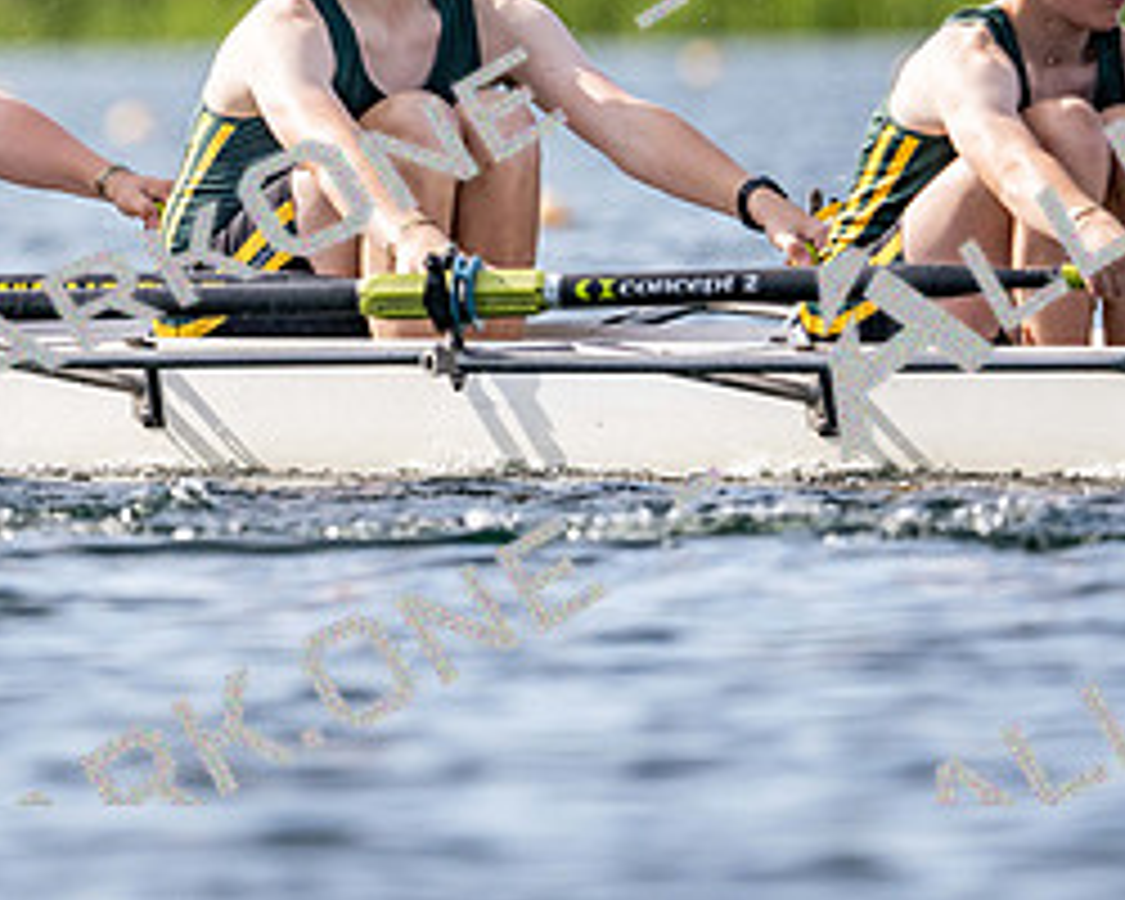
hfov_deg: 2.2
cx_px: 432
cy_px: 34
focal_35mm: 870
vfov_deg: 1.8
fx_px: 28967
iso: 280
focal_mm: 400
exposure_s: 1/2500
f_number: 4.5
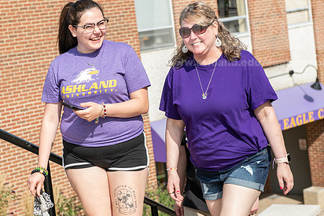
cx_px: 131
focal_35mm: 93
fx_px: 837
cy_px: 79
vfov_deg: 14.7
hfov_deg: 21.9
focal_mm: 66
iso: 100
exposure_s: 1/320
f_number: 5
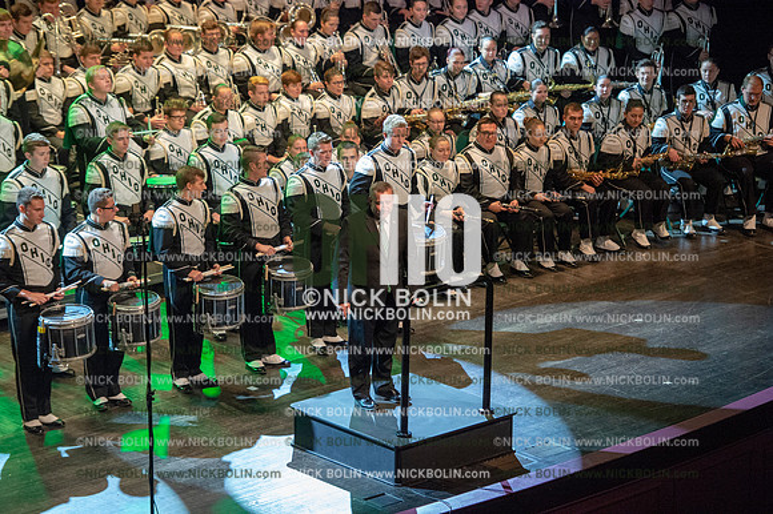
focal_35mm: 140
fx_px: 3004
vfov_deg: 9.8
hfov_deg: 14.7
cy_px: 257
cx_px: 386
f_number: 2.8
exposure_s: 1/2000
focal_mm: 140
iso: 8000
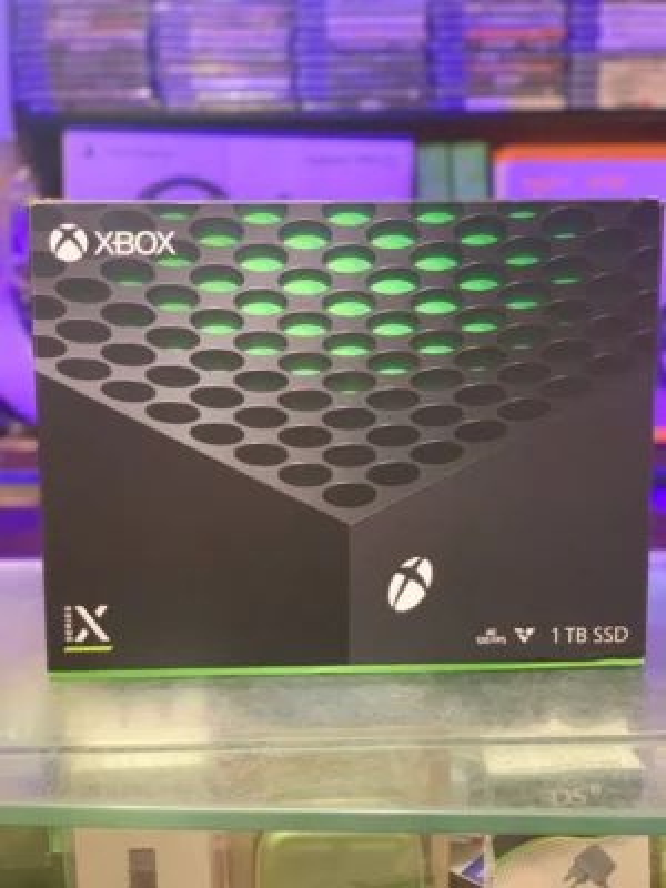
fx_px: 1334
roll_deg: -0.2
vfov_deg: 36.8
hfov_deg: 28.0
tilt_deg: -10.3
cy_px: 444
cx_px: 333
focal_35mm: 52
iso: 400
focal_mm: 6
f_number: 2.4
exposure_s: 1/25
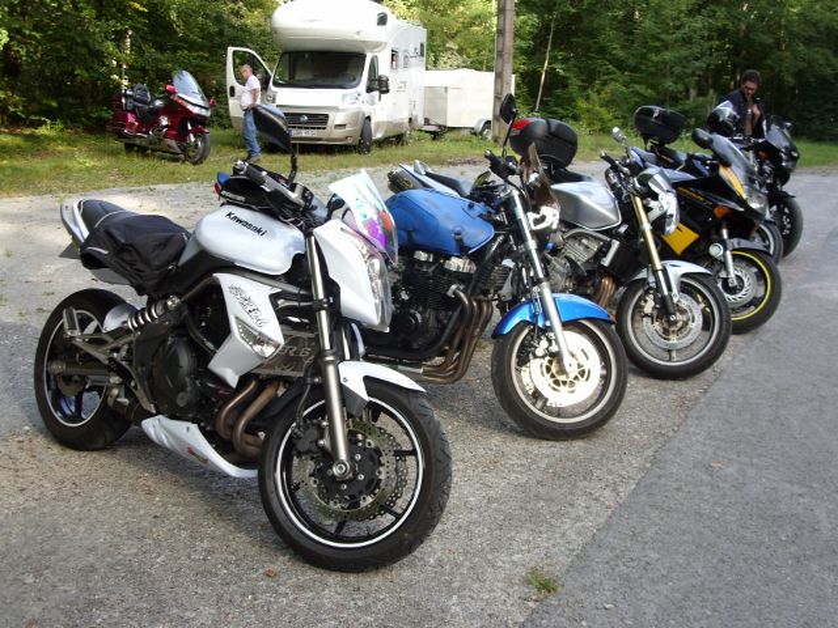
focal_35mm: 56
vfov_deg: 26.1
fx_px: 1356
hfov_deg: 34.3
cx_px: 419
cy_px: 314
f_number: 3.1
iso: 50
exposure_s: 1/74
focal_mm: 9.3
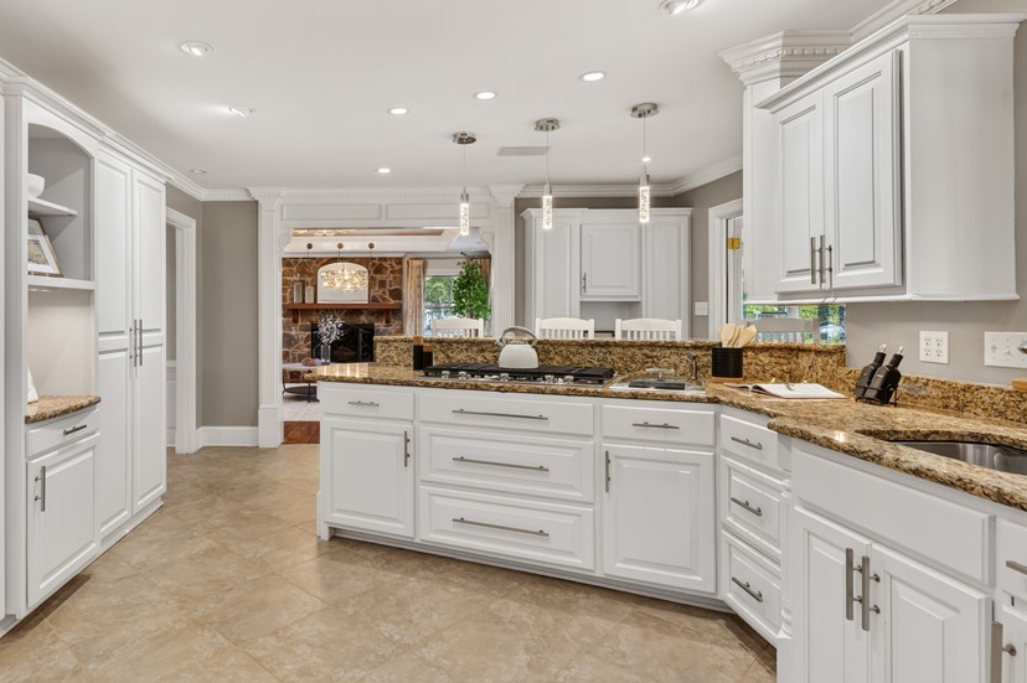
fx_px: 599
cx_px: 384
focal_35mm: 21
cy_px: 320
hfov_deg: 79.7
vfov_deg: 59.4
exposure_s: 1/6
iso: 1000
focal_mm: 16
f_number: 9
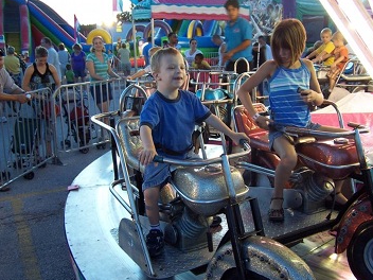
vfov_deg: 35.1
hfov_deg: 45.7
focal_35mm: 41
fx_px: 442
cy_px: 139
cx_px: 199
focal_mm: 6.3
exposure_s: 1/20
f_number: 2.8
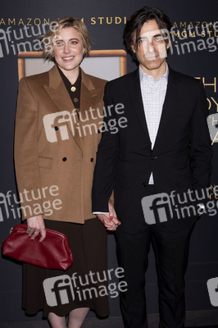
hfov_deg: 53.1
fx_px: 218
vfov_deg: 73.8
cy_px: 164
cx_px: 109
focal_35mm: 24
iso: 400
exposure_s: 1/200
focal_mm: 24
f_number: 6.3
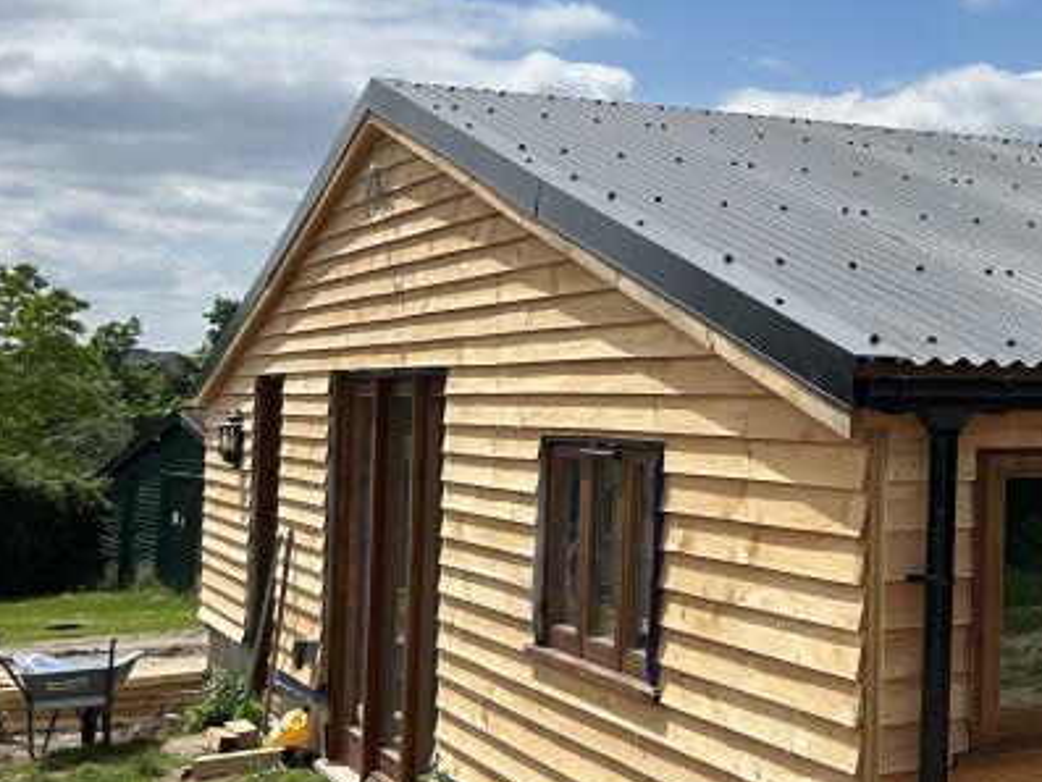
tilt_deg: +3.6
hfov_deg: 25.2
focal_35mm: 67
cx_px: 1336
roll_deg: -0.3
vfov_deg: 21.9
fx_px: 2017
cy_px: 270
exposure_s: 1/8696
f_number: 1.5
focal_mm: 5.7
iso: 50
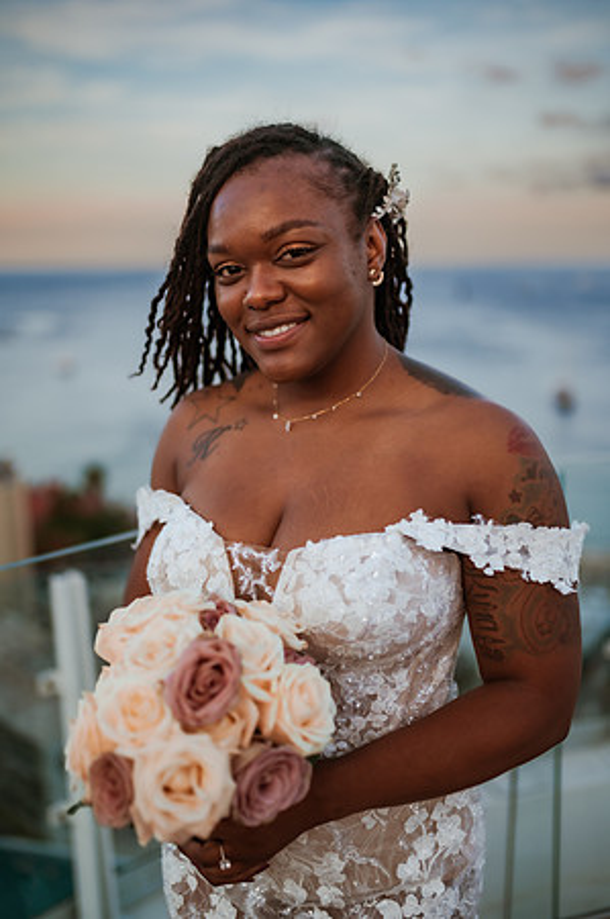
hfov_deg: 37.8
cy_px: 460
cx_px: 305
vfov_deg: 54.5
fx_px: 892
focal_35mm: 35
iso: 160
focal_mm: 35
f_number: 1.4
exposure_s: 1/1600
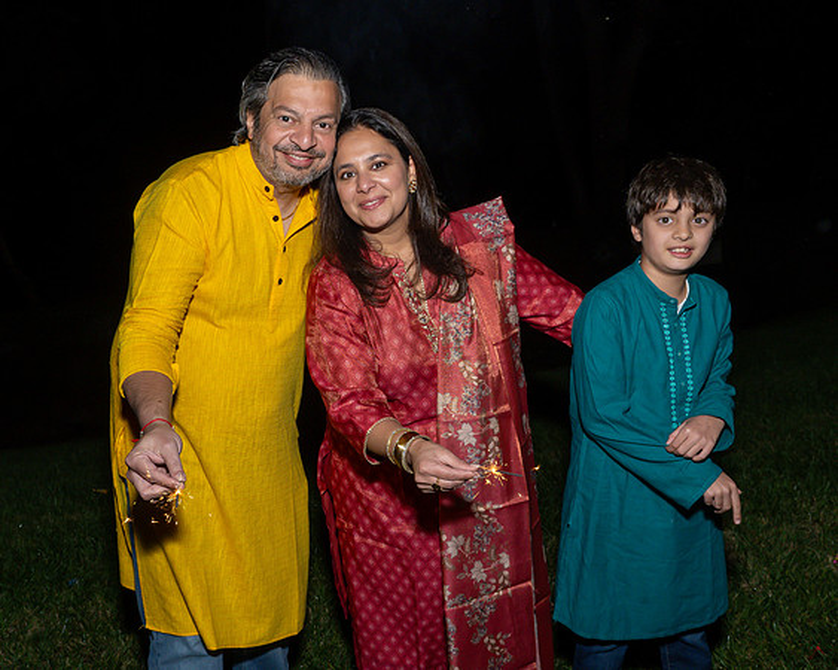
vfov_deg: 41.1
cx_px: 348
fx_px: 892
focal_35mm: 36
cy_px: 332
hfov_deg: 50.1
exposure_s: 1/250
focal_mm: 18
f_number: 8
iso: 640
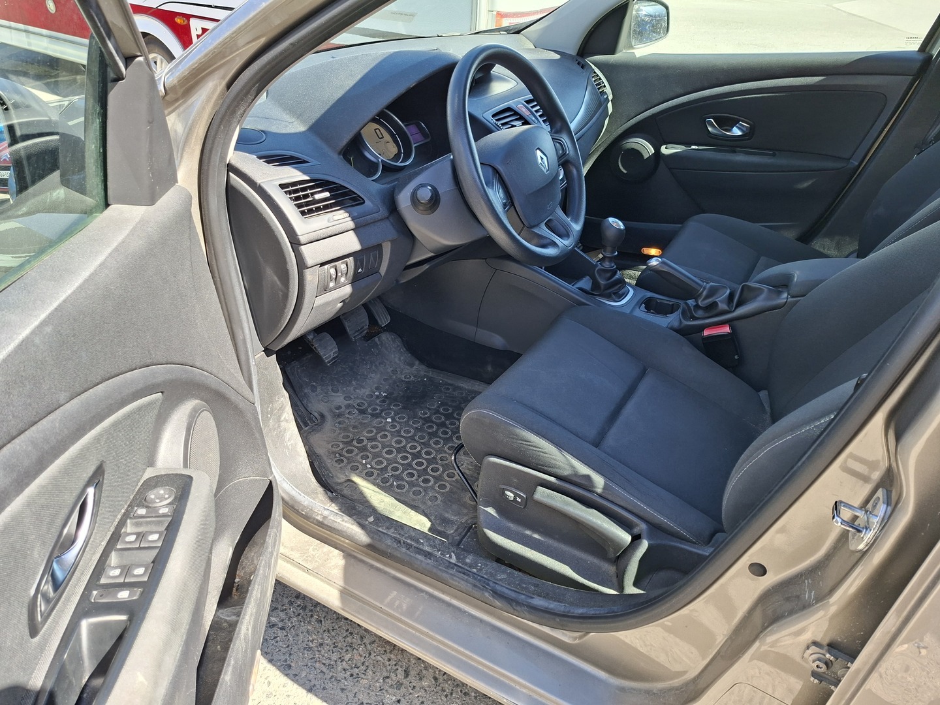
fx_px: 625
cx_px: 470
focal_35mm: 23
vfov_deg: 58.9
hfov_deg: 73.9
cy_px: 352
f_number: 1.8
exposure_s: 1/267
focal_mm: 5.54
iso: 50
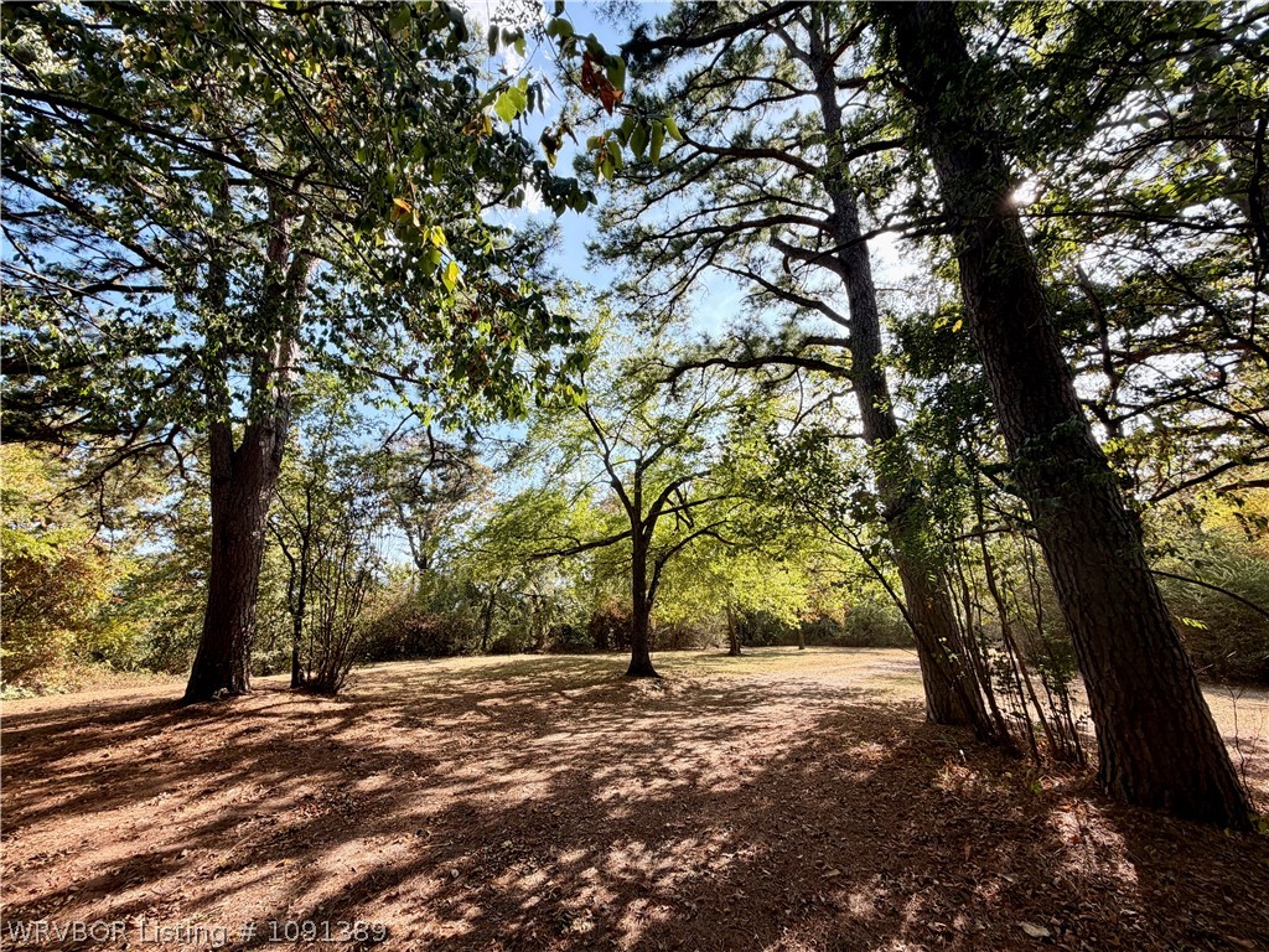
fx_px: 513
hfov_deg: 102.1
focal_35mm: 14
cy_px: 476
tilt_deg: +14.9
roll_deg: +2.0
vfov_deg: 85.7
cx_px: 634
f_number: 2.2
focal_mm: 2.22
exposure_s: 1/195
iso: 40
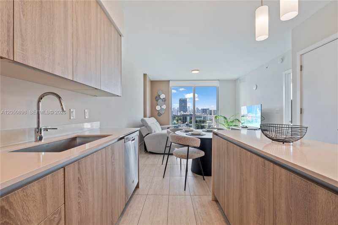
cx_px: 169
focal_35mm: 15
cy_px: 112
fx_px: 141
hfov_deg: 100.4
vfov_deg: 77.3
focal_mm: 10
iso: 100
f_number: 9
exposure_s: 1/1.25
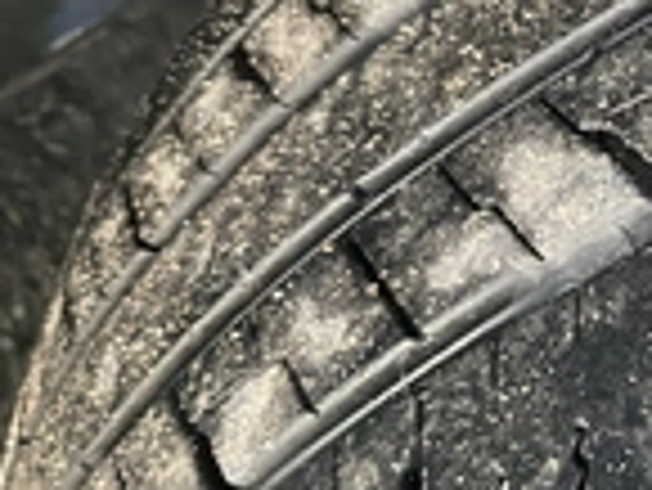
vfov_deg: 18.2
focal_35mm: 80
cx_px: 881
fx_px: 1508
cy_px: 63
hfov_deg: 21.7
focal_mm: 3
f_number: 1.8
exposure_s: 1/60
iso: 64
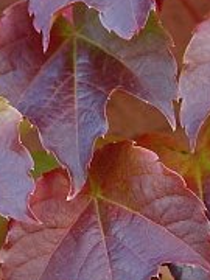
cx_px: 93
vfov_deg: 4.9
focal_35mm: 403
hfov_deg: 3.7
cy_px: -23
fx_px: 3261
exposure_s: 1/200
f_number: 4
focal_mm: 63
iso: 400
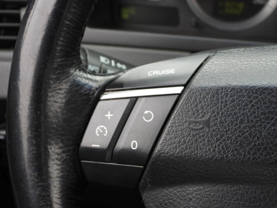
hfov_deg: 32.2
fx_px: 480
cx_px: 138
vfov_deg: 24.4
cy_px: 104
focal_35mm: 60
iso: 100
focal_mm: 10.7
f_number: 3.5
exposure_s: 1/60
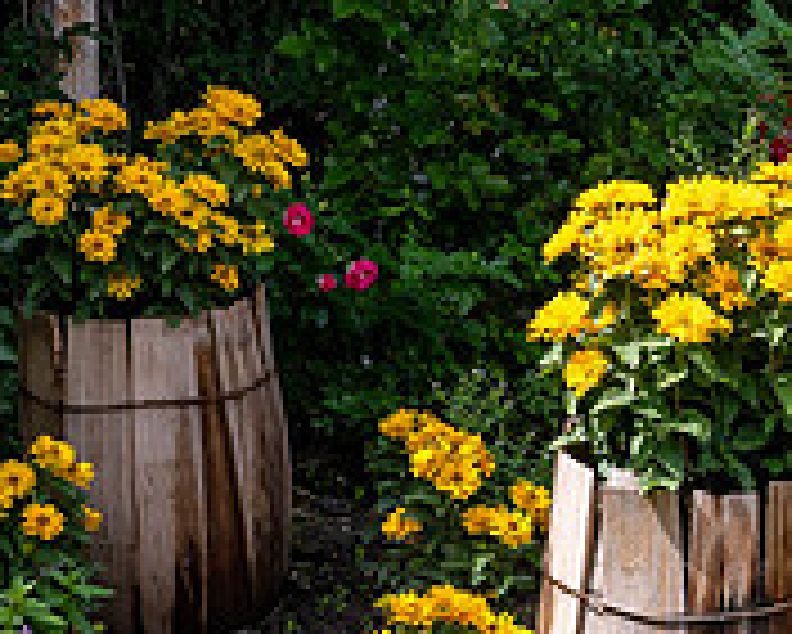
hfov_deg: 20.7
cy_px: 396
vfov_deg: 17.1
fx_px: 2111
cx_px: 747
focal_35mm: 90
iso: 320
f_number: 6.3
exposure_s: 1/800
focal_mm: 24
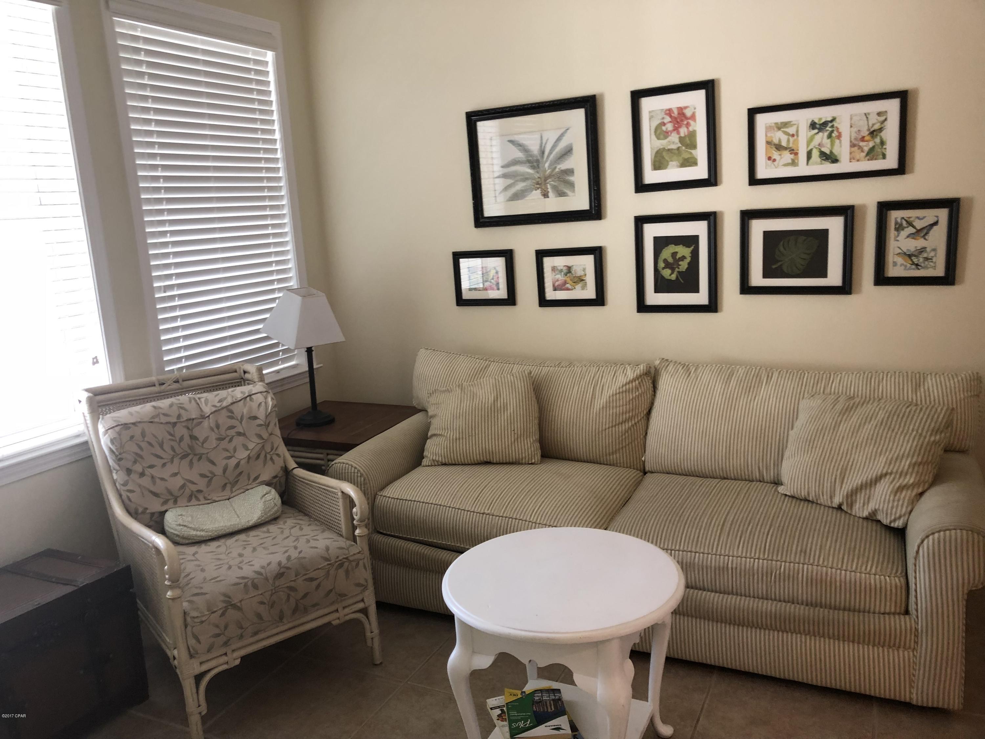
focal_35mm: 29
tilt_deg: -9.5
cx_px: 492
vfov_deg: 48.2
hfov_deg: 61.7
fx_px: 825
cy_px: 370
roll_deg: +3.3
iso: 40
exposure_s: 1/24
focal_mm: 3.99
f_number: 1.8
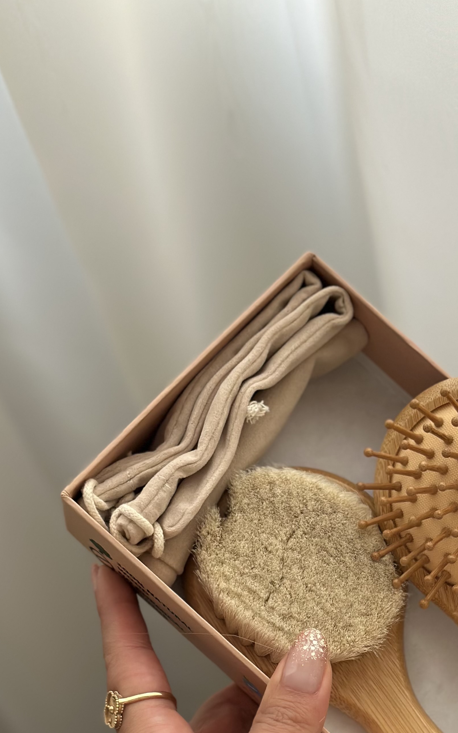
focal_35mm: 80
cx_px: 385
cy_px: 553
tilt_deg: -64.8
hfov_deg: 16.2
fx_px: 1597
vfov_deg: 25.5
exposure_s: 1/60
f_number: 1.78
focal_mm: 6.86
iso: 125
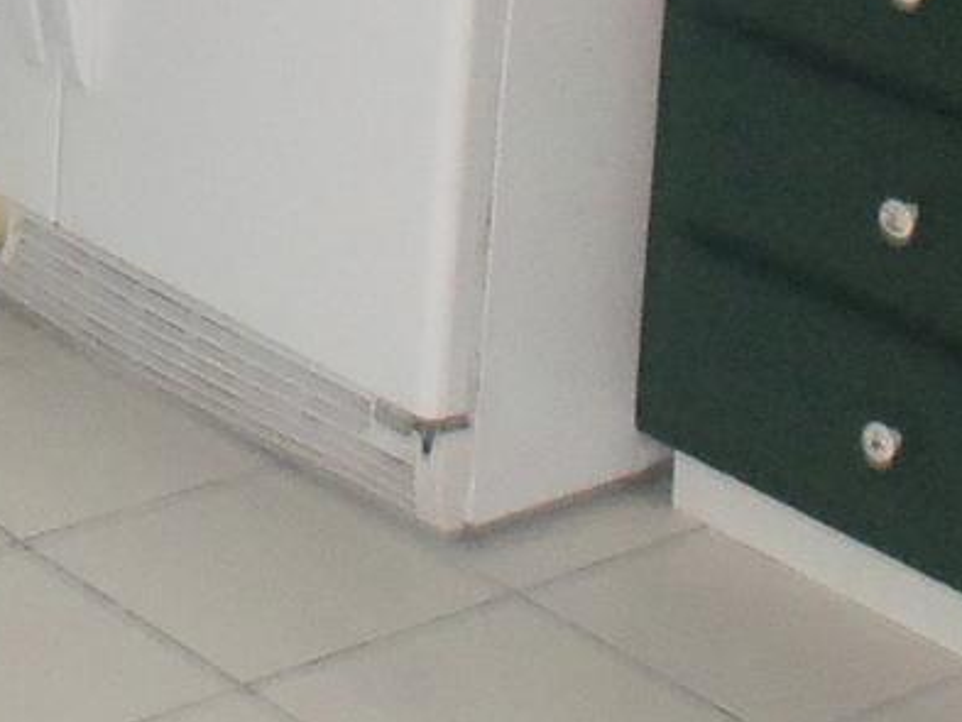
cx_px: -230
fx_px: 4198
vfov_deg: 9.5
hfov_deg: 12.7
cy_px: -392
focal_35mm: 151
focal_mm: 5.2
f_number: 3.4
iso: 125
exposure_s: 1/30
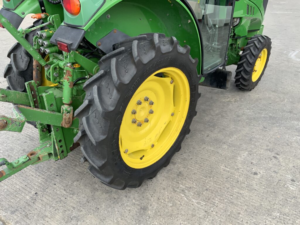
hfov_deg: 61.7
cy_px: 112
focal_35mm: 29
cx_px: 150
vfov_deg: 48.2
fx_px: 251
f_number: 1.8
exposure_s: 1/461
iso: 16
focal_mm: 3
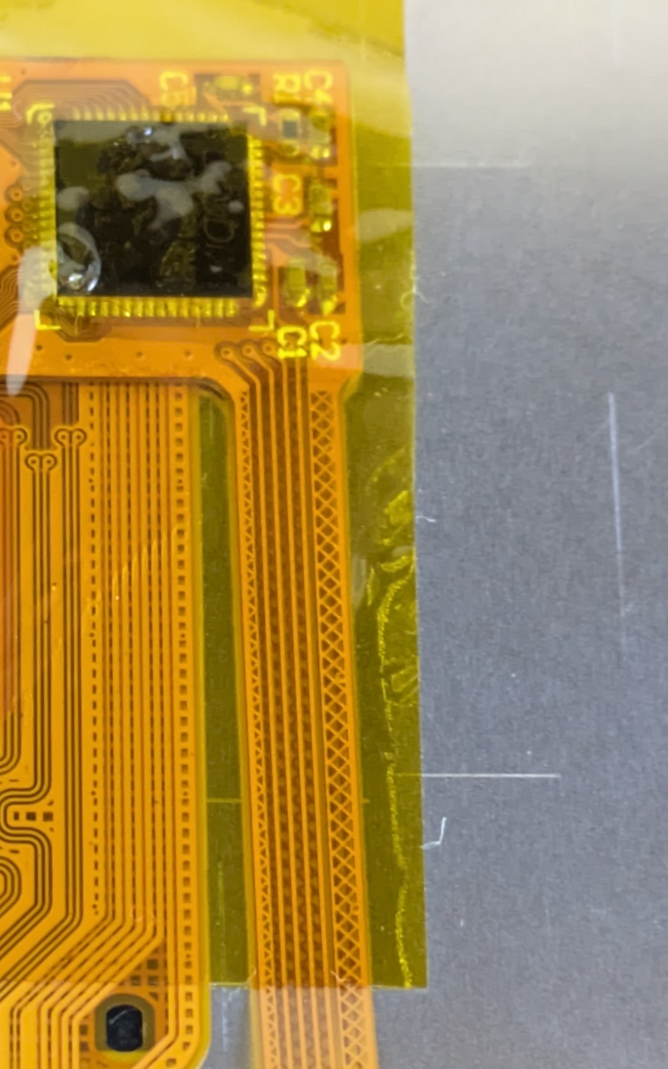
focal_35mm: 151
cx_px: -73
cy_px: 775
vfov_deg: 13.8
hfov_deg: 8.6
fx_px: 4398
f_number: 1.89
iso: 643
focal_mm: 5.43
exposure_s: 1/50
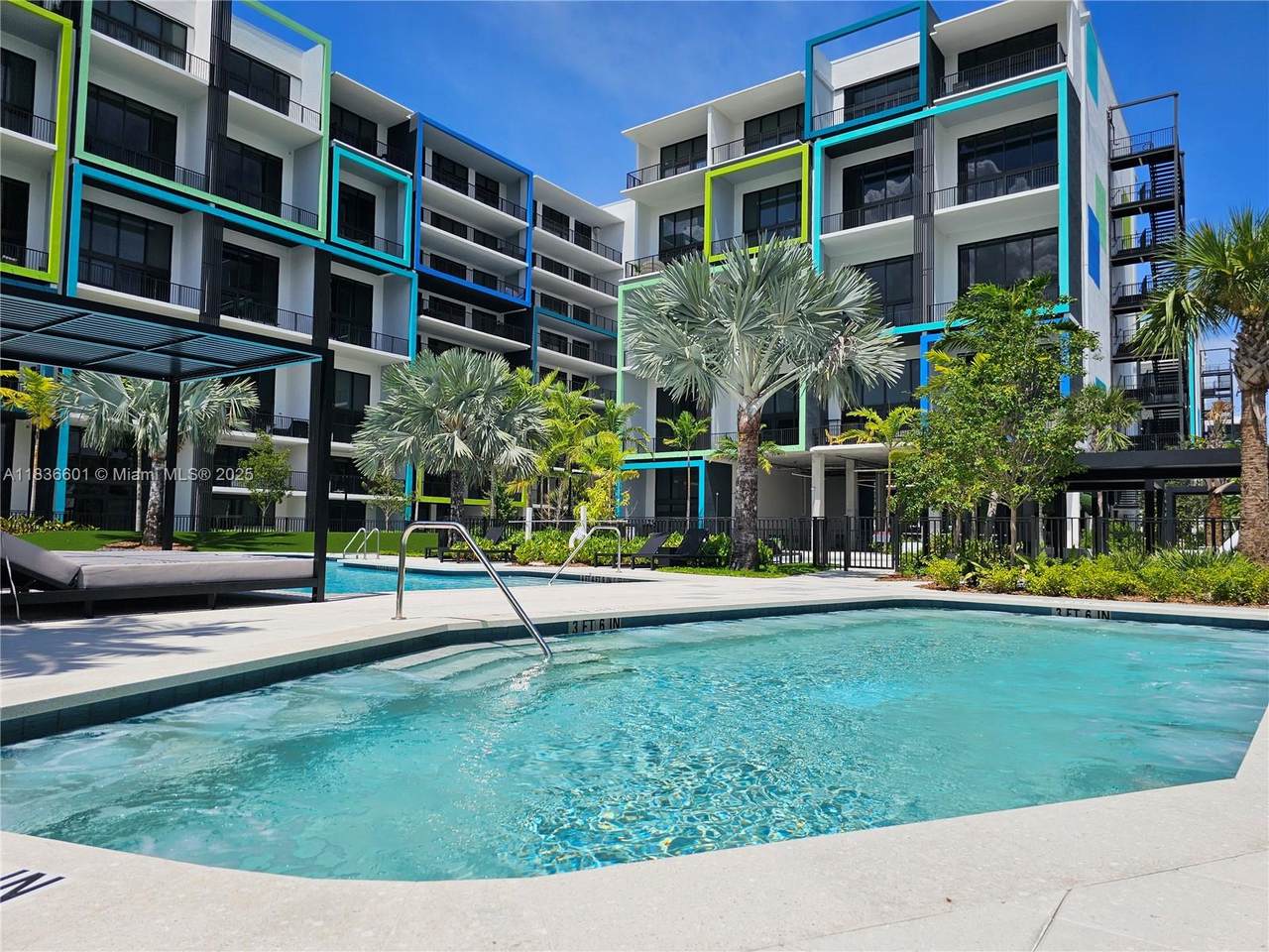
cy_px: 476
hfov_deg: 73.9
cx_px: 634
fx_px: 843
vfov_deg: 58.9
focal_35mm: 23
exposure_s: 1/1709
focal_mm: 6.3
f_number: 1.7
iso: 12
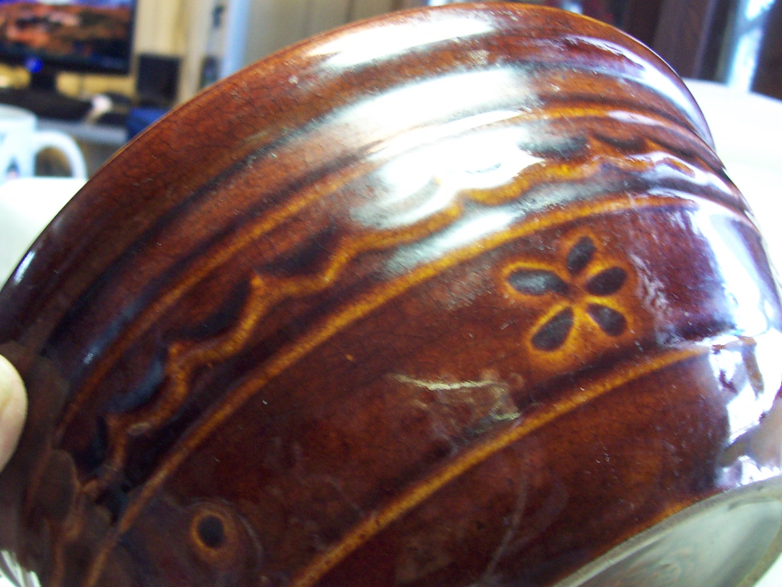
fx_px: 836
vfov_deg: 38.7
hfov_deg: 50.1
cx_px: 391
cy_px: 294
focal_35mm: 37
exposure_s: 1/15
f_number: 2.8
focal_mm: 5.6
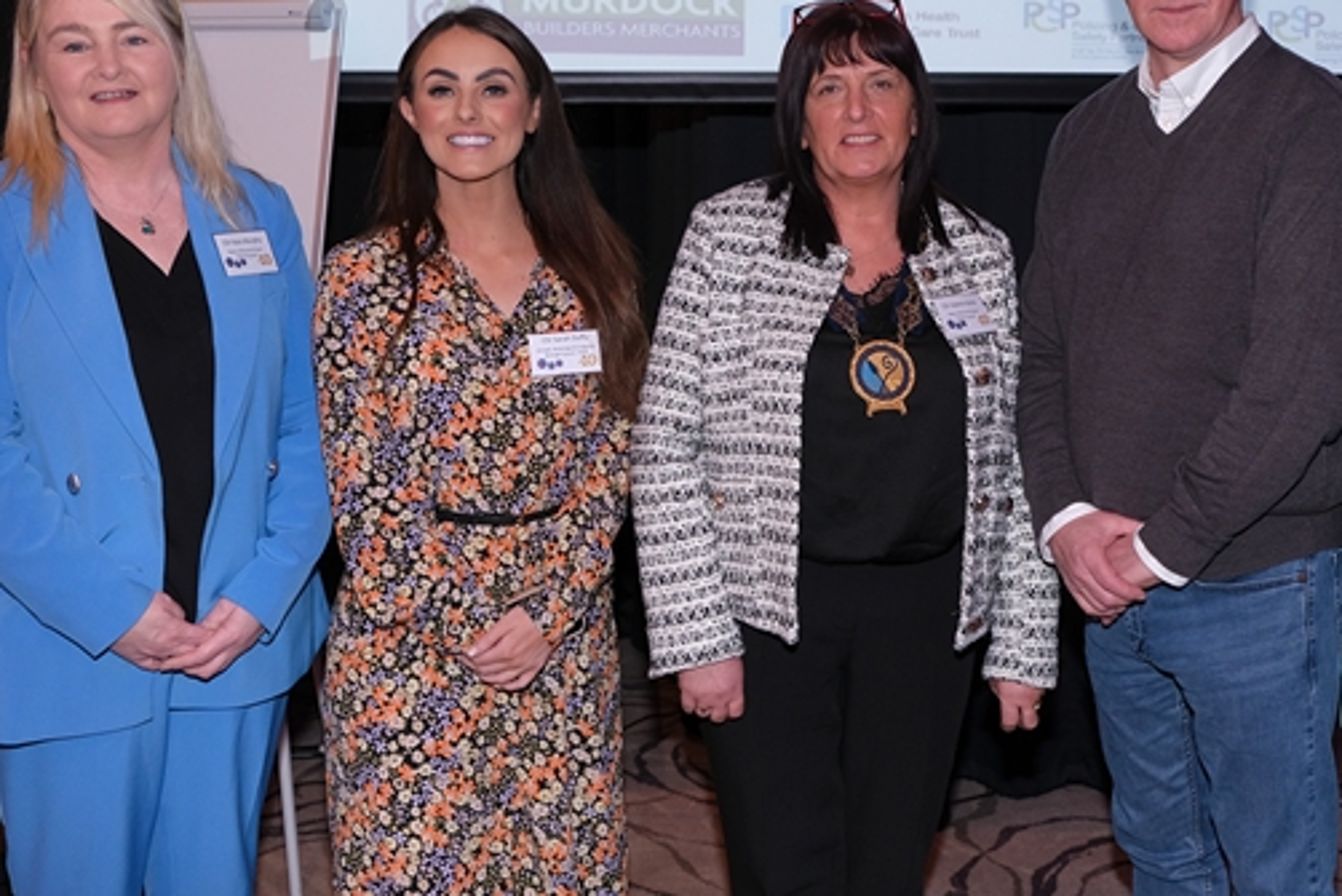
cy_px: 312
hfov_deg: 42.5
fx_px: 1715
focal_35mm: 46
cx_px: 802
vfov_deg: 29.1
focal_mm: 22.3
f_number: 4.5
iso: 800
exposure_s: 1/125
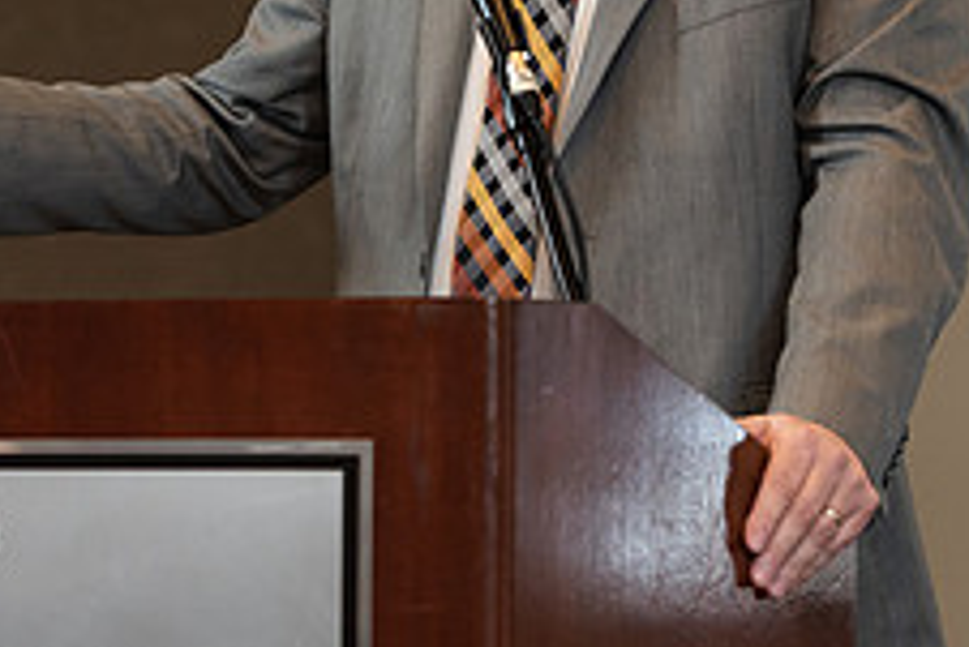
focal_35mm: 308
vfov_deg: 4.5
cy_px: -32
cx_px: 373
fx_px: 8295
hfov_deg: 6.7
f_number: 3.5
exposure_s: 1/200
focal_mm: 120
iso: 1250
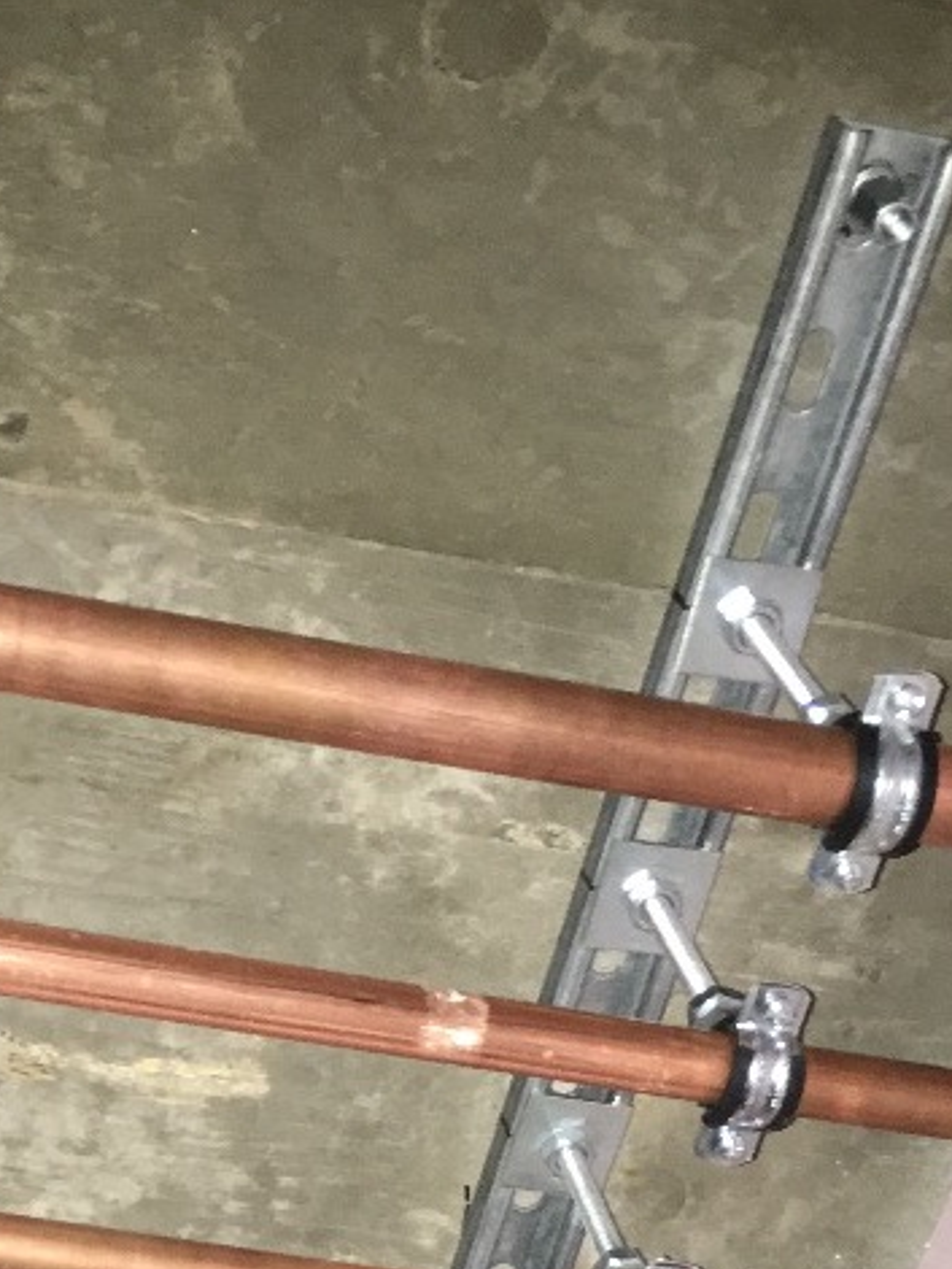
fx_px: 2711
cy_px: 1328
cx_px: 94
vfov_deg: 24.8
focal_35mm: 74
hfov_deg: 19.5
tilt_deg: +54.2
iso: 160
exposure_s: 1/17
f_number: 2.2
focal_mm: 4.15
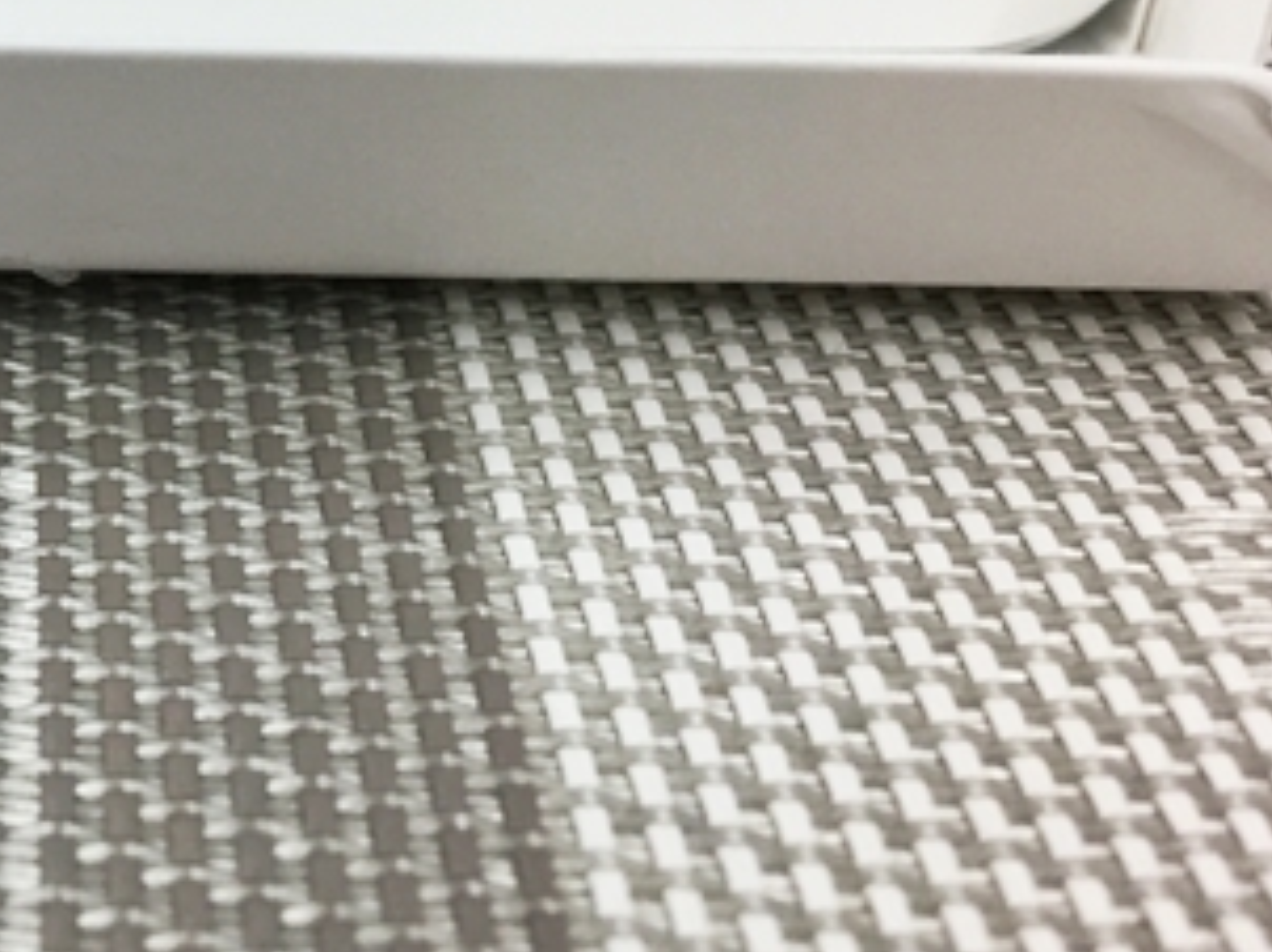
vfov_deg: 20.1
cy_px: 139
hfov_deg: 25.2
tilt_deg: -29.7
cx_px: -116
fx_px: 2644
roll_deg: +0.3
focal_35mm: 72
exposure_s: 1/30
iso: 40
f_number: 2.2
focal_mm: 4.15
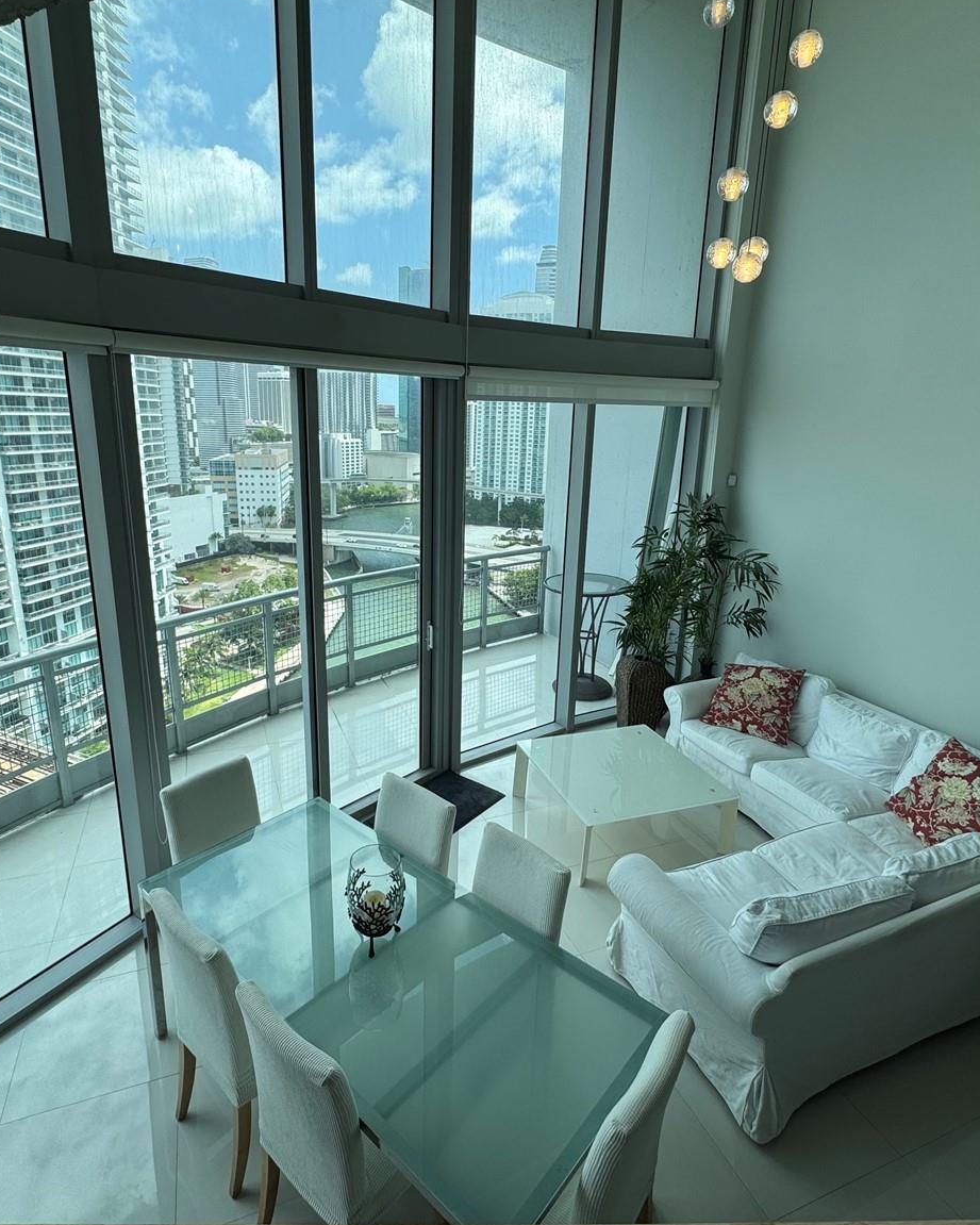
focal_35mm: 19
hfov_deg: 70.8
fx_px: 689
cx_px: 461
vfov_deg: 83.3
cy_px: 594
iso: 40
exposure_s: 1/646
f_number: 2.2
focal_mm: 2.22
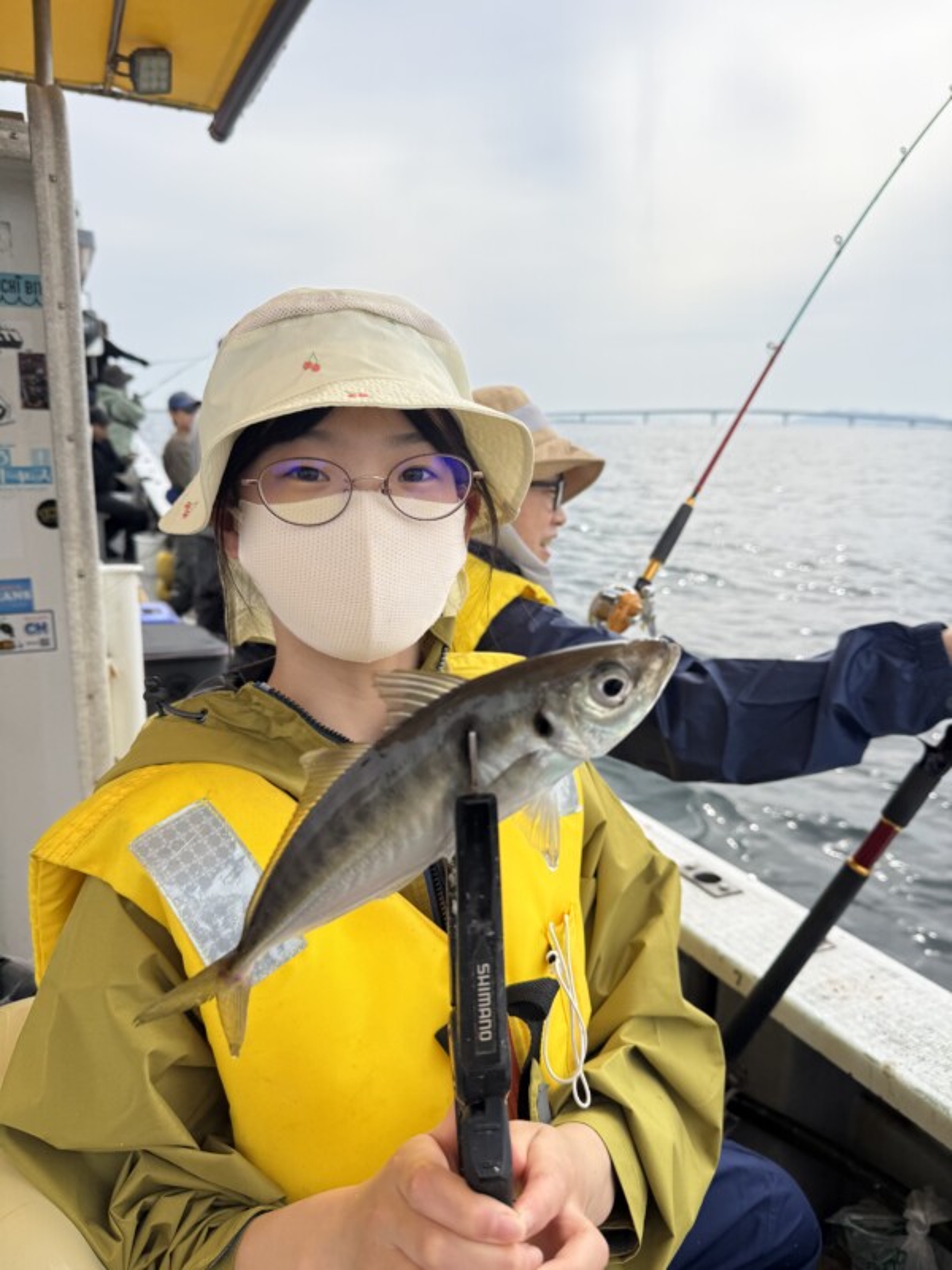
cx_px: 476
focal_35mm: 24
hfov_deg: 56.8
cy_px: 635
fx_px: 880
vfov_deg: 71.6
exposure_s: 1/3279
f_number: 1.78
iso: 80
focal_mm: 6.76
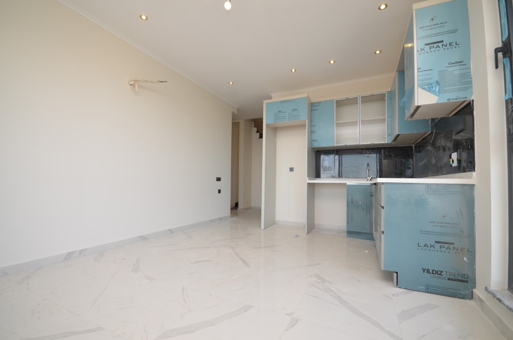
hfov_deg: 100.5
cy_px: 170
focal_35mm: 15
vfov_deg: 77.1
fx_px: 213
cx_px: 256
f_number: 5.6
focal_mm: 10
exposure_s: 1/125
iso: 180
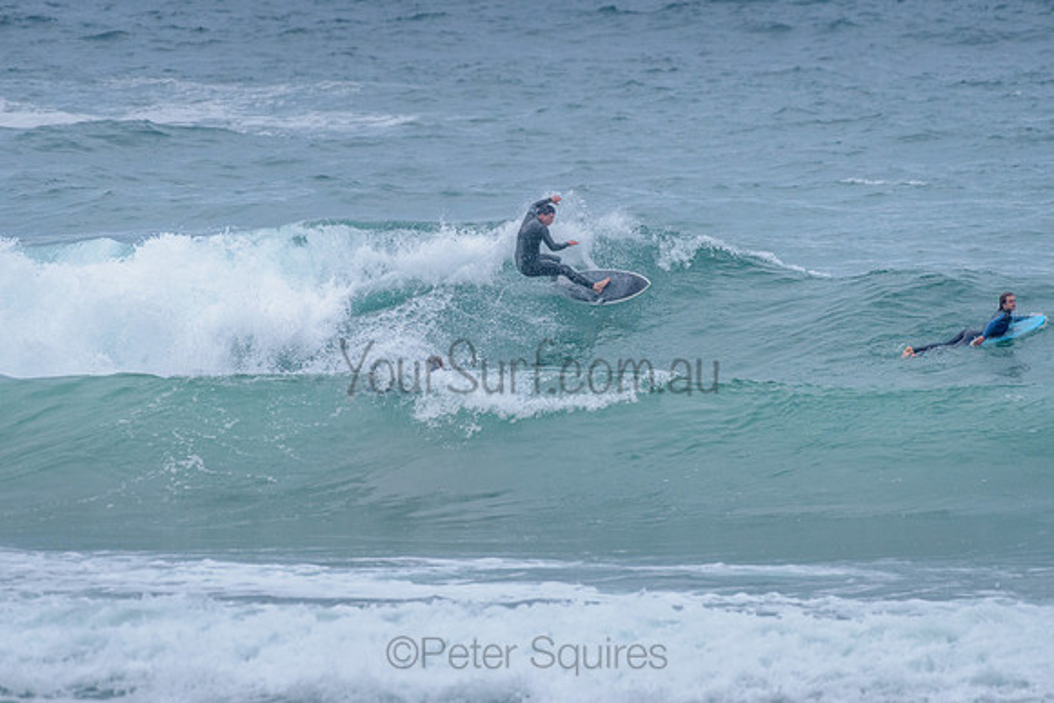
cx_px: 528
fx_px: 17944
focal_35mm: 613
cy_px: 273
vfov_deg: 2.2
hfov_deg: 3.4
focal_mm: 500
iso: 1800
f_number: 5.6
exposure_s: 1/2000
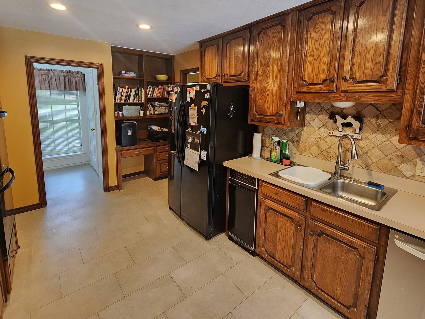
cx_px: 202
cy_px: 129
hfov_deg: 94.4
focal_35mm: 16
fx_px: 196
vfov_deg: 77.3
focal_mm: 2.2
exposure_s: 1/40
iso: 320
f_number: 2.2
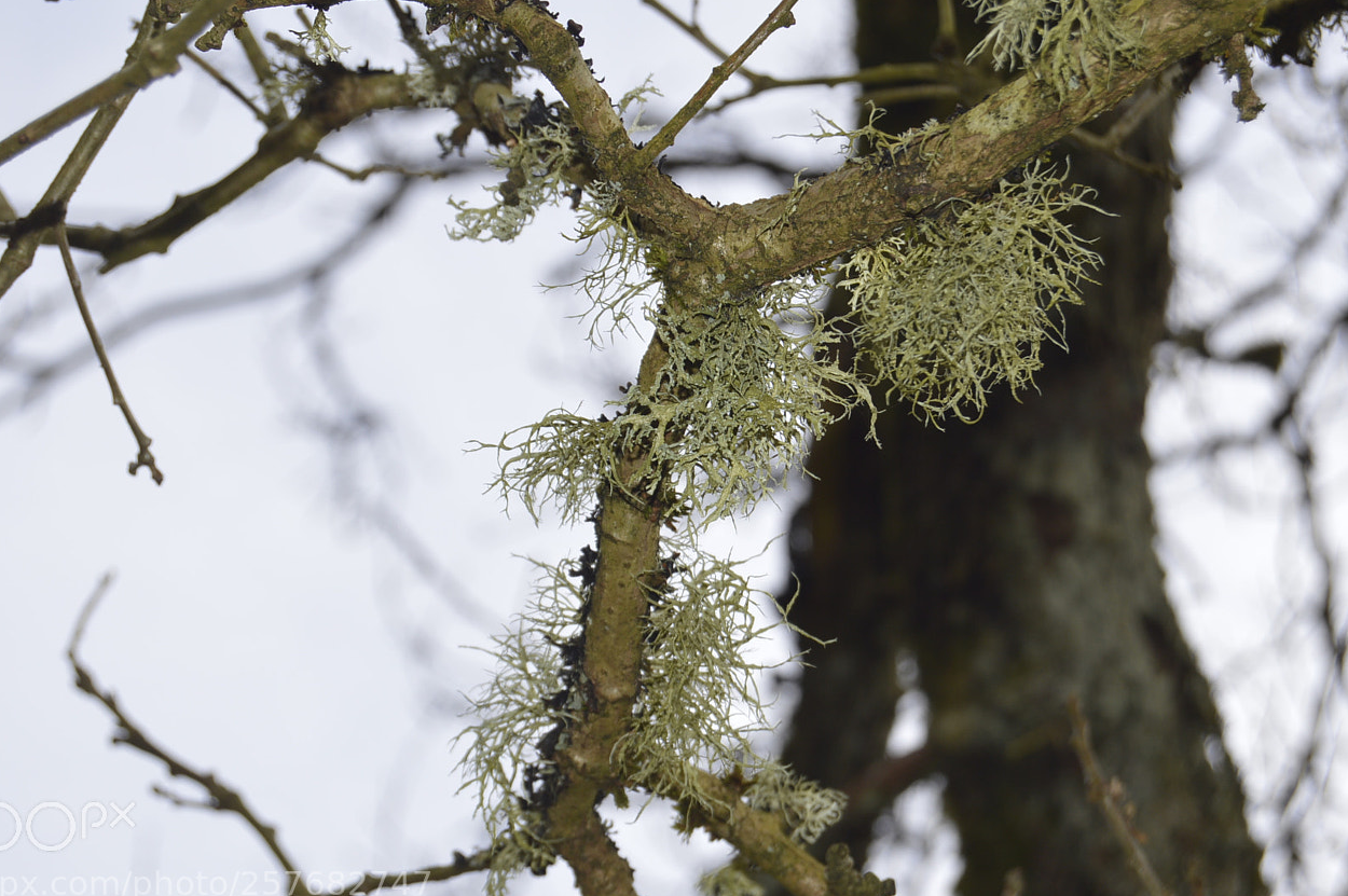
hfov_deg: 19.4
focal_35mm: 106
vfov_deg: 12.9
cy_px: 395
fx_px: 3952
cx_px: 730
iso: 100
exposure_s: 1/200
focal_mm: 55
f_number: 7.1
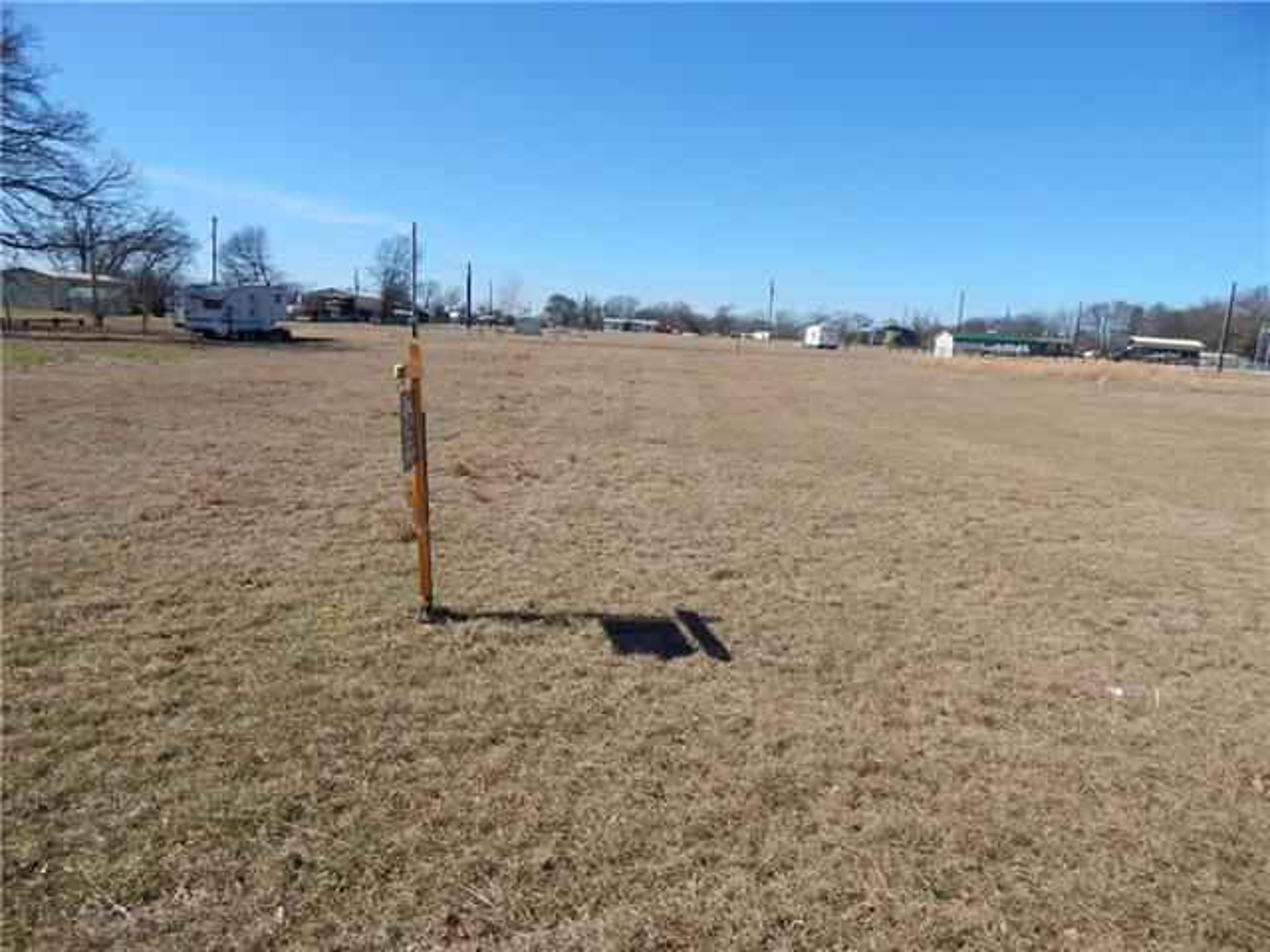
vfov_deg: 61.1
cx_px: 635
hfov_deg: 76.4
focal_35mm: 22
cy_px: 476
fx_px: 807
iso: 125
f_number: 6
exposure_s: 1/500
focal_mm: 4
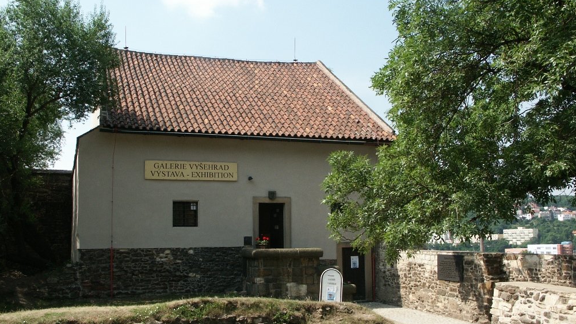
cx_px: 283
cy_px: 170
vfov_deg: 30.4
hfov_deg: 51.6
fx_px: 596
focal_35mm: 39
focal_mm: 9.18
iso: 100
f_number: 6.7
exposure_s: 1/250
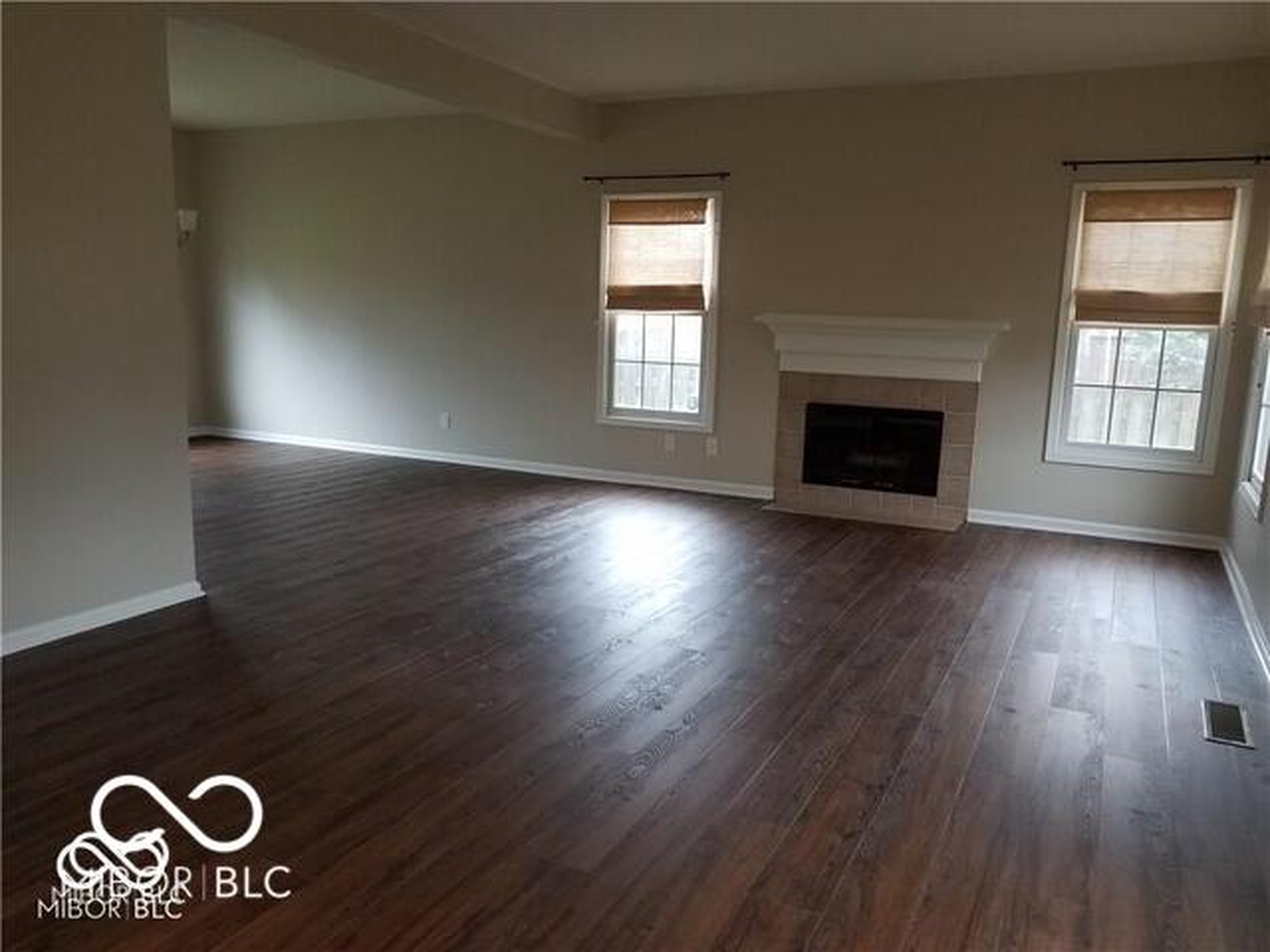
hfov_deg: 67.3
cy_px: 476
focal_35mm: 26
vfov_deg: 53.1
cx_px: 635
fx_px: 954
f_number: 1.7
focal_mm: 4.2
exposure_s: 1/40
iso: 125
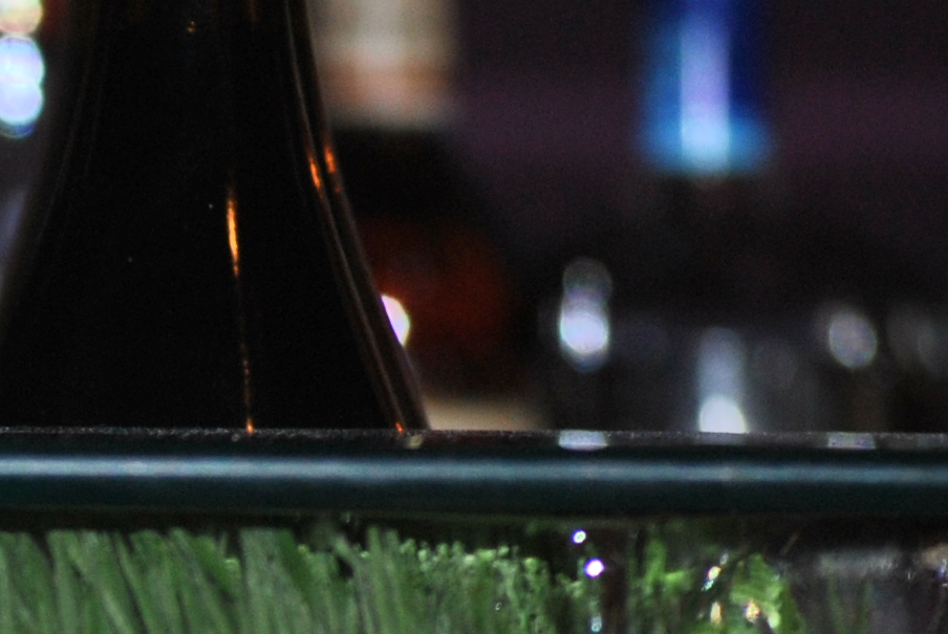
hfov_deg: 3.1
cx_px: -385
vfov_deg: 2.1
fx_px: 17268
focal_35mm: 655
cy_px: 491
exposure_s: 1/60
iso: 200
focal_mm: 102
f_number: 4.5
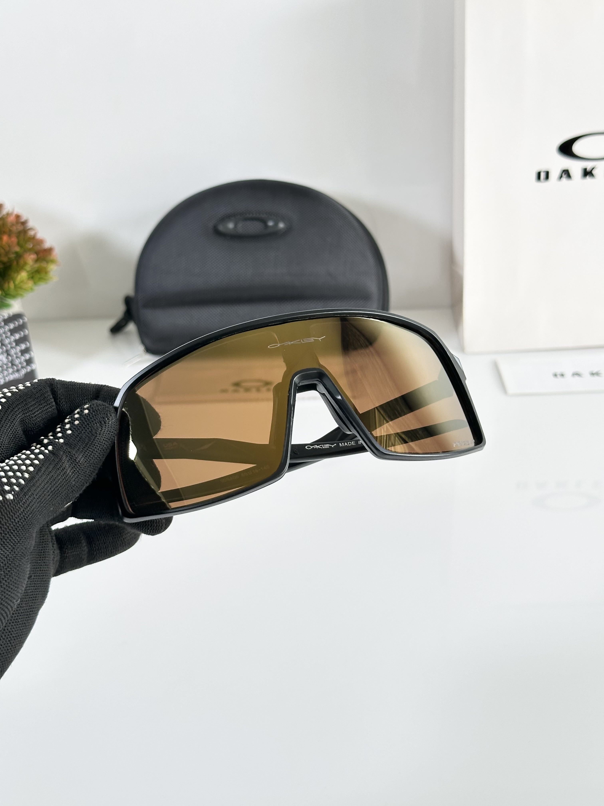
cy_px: 403
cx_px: 302
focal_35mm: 48
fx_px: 1117
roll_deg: +2.6
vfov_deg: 39.7
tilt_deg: -29.0
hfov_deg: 30.3
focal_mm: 6.86
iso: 80
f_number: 1.78
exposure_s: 1/121
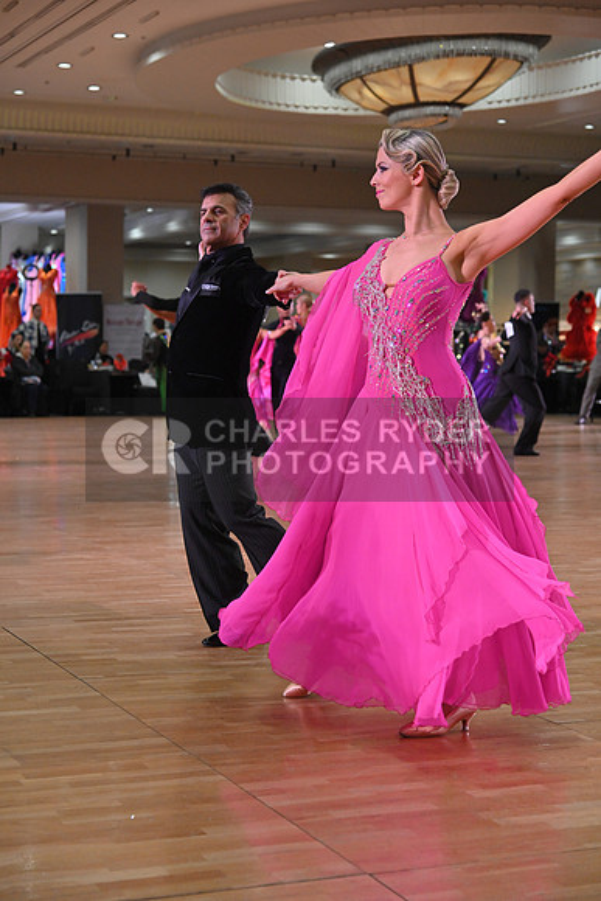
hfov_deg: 20.6
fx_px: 1652
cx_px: 300
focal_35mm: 66
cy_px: 450
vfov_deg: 30.5
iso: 2500
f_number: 5
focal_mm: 66
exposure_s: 1/400
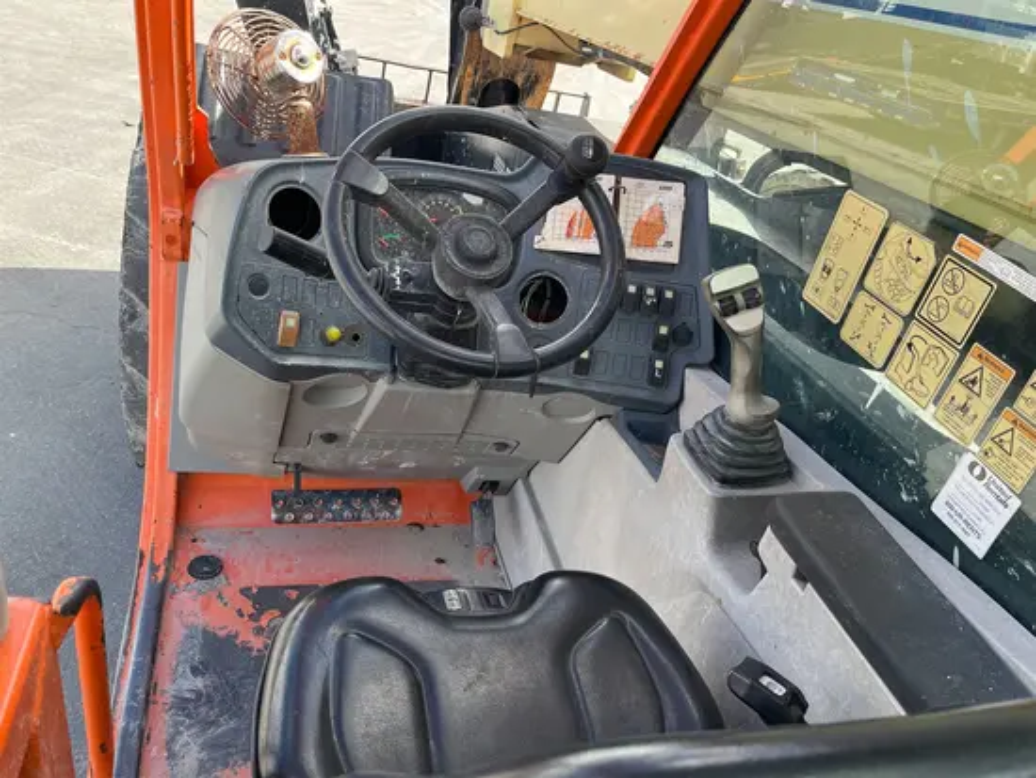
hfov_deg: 67.3
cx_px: 518
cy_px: 389
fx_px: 778
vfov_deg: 53.1
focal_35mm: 26
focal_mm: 5.1
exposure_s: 1/515
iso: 50
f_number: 1.6
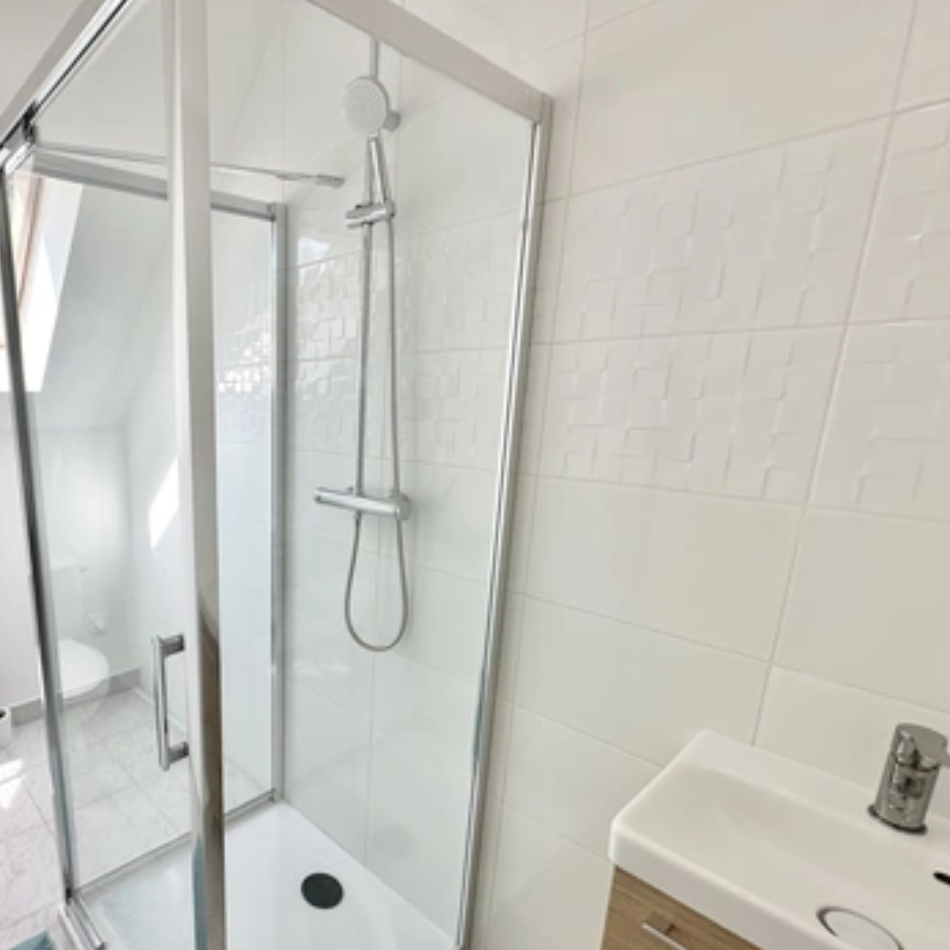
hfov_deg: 73.0
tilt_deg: -12.9
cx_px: 253
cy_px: 534
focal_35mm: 19
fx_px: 590
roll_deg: +0.3
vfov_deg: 77.3
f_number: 2.2
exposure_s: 1/174
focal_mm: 2.22
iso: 40
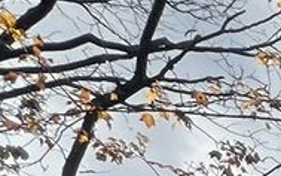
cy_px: 644
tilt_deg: +14.5
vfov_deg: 8.5
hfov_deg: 11.2
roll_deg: -2.4
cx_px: 861
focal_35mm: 105
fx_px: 804
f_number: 1.8
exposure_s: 1/1179
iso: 32
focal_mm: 1.57
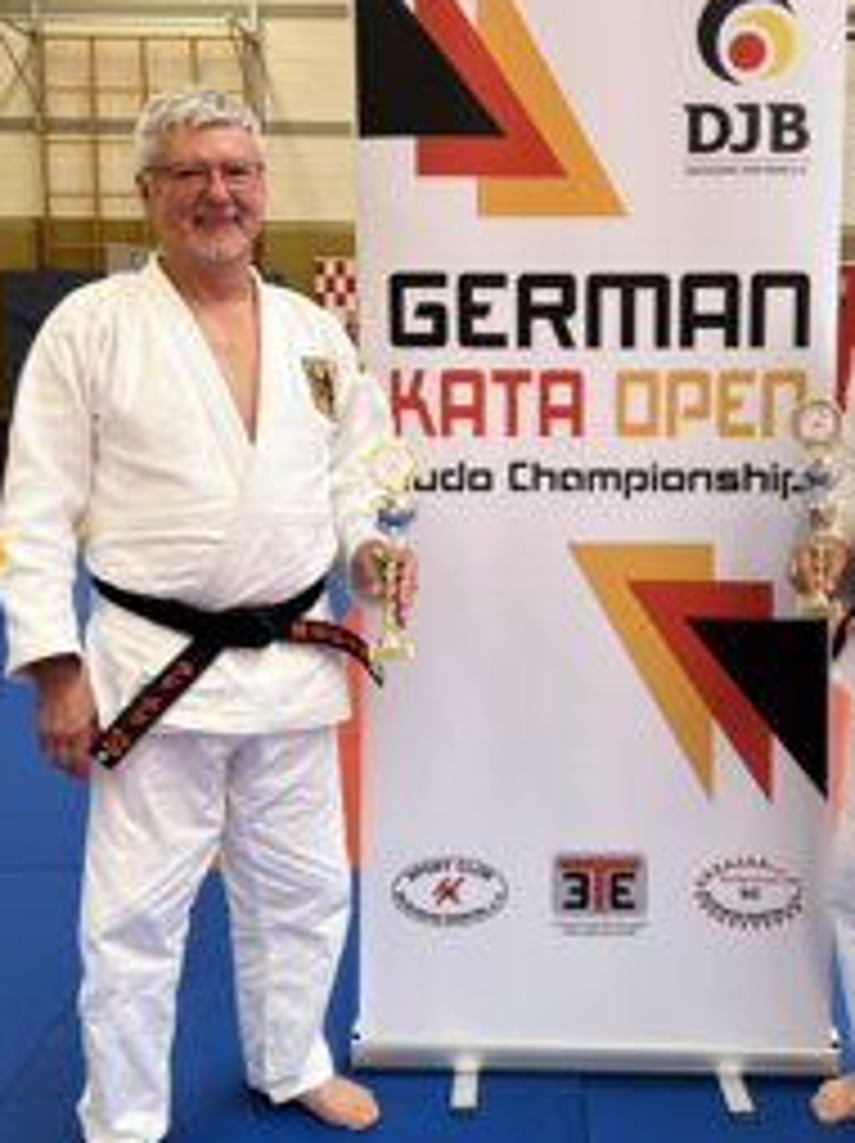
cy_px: 486
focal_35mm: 41
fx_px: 1353
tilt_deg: -6.2
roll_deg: +0.1
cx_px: 590
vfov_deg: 45.7
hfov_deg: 34.7
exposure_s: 1/121
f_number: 1.5
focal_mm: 5.7
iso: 40
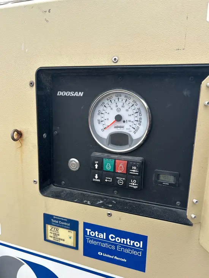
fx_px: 209
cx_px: 104
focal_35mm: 26
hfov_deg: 53.1
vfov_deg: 67.3
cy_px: 139
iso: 50
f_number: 1.5
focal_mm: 5.7
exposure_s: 1/924
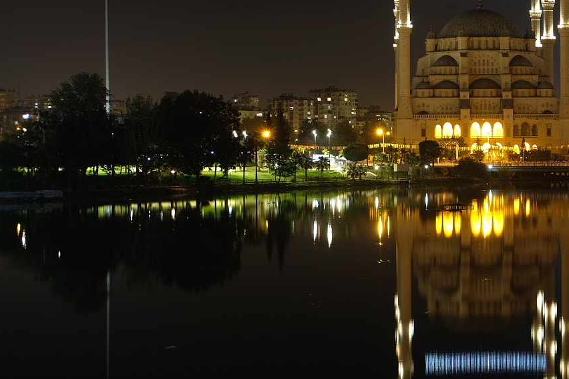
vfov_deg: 14.8
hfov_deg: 21.7
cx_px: 494
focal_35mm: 92
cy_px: 140
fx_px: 1454
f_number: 4.3
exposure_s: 20
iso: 100
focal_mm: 32.6
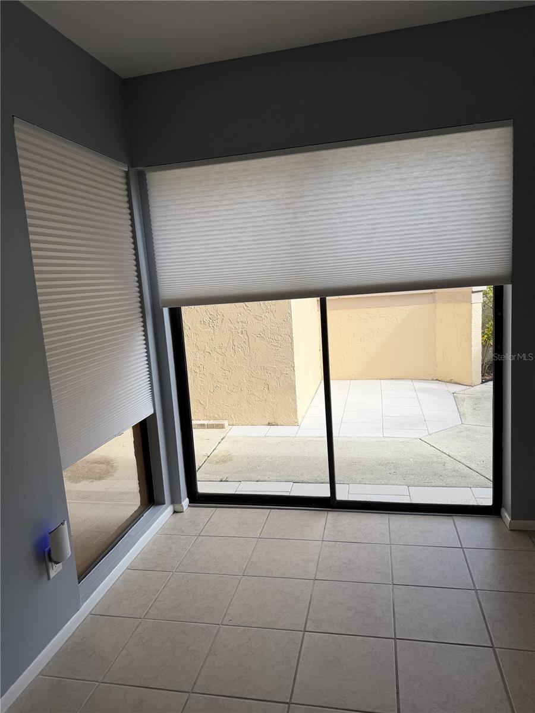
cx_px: 268
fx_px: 495
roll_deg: +3.9
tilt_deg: -8.7
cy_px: 356
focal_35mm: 24
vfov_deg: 71.6
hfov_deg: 56.8
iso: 80
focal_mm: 6.76
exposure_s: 1/1091
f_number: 1.78
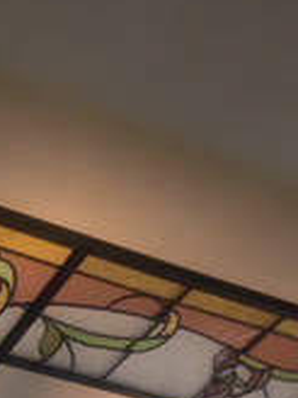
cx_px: 96
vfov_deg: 17.0
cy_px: 553
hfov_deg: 13.8
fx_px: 1228
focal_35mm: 107
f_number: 2.4
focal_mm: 4.28
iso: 50
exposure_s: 1/40
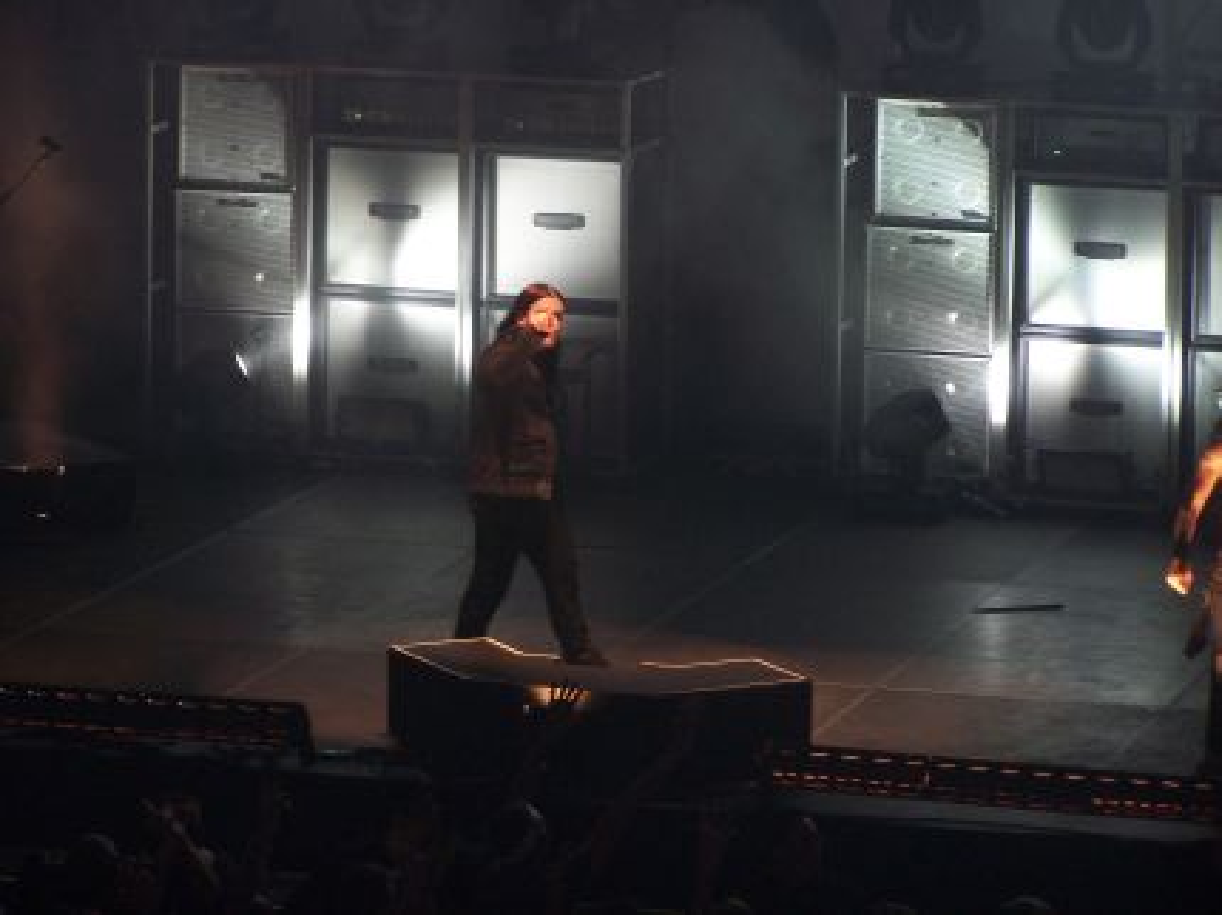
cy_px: 458
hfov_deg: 10.5
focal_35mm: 189
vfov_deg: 7.9
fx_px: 6668
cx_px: 611
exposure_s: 1/125
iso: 140
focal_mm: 31.3
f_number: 3.2
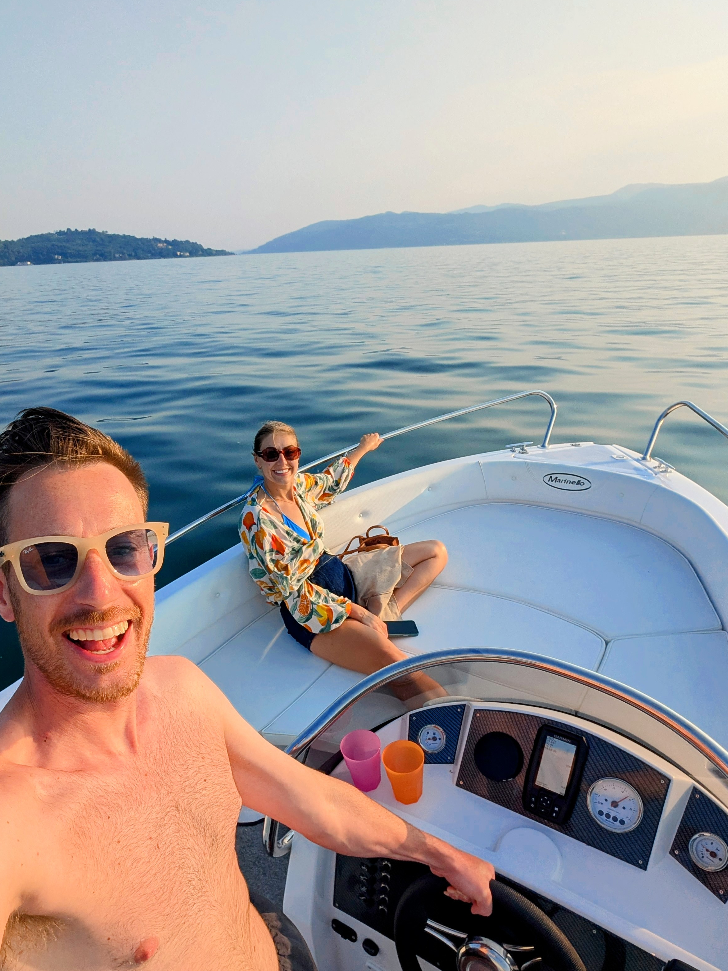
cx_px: 313
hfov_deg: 63.2
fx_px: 589
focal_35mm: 21
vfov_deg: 78.9
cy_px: 517
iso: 53
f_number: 2.2
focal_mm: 2.71
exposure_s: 1/1220
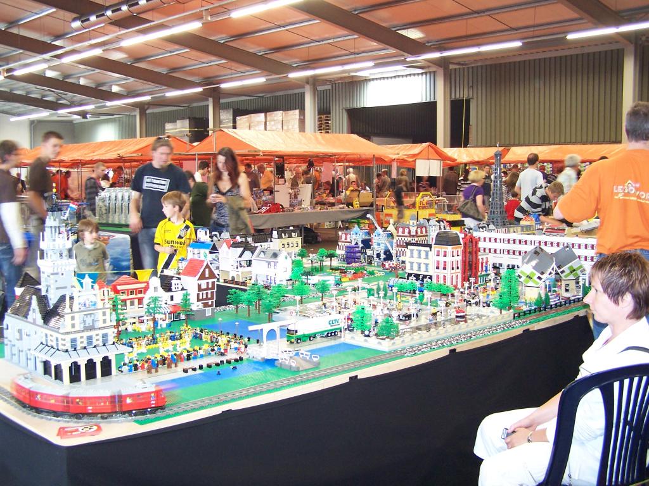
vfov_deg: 37.7
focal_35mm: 38
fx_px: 712
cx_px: 324
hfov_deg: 49.0
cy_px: 243
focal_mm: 6.3
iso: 140
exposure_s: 1/10
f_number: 2.8
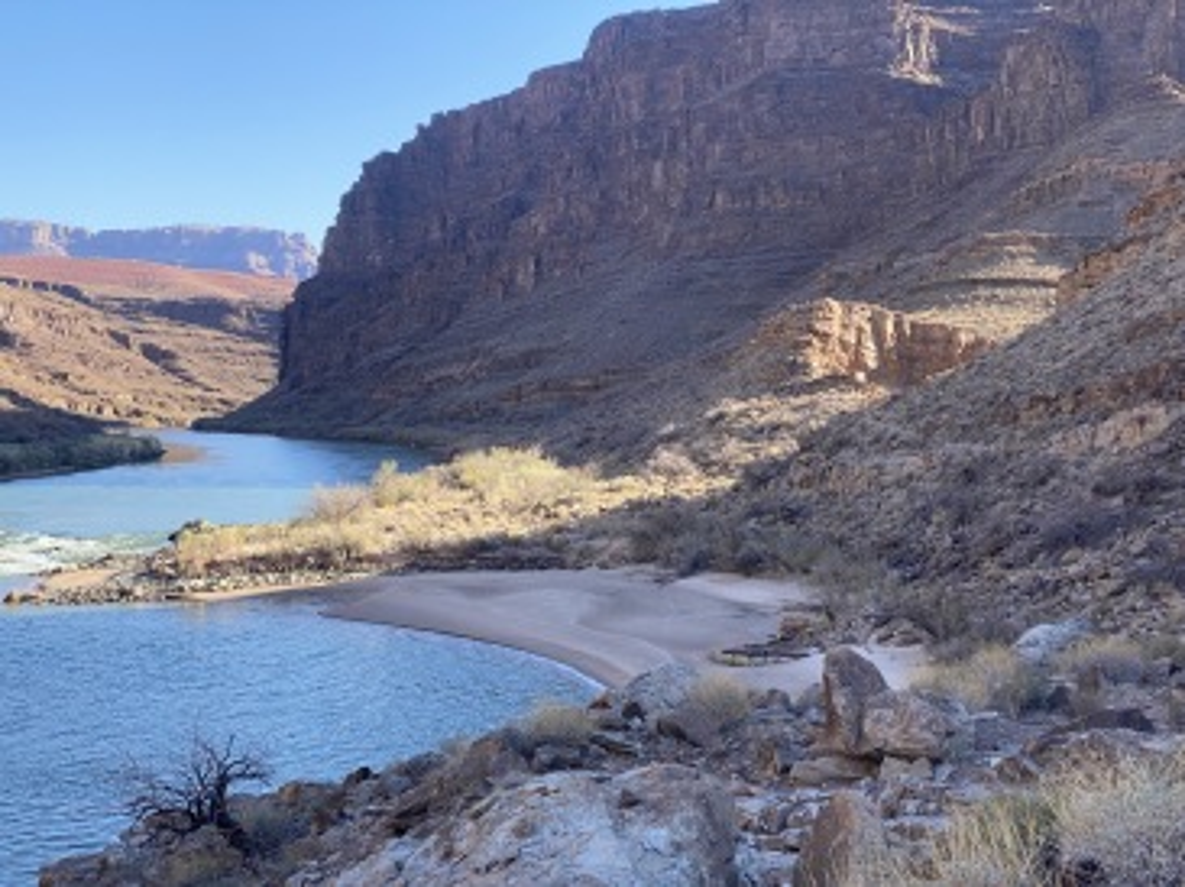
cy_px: 444
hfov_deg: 36.8
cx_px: 592
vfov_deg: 28.0
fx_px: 1779
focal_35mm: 52
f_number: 2
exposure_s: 1/510
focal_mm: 6
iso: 20
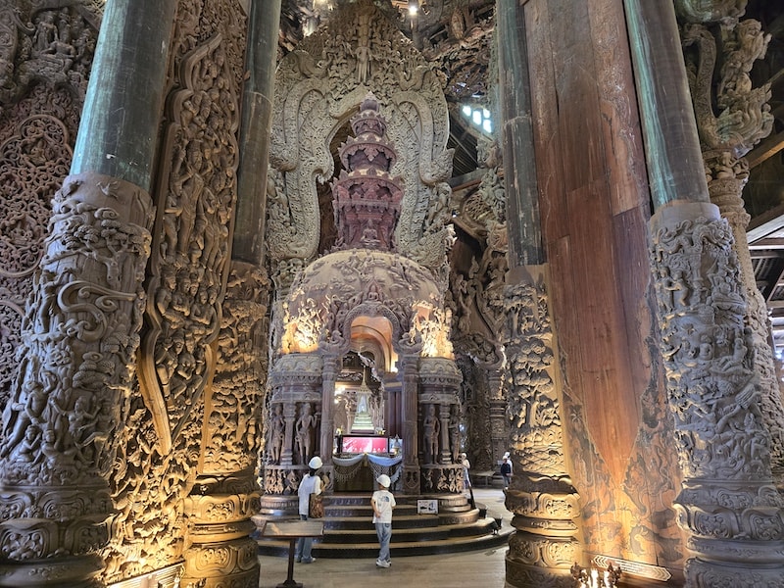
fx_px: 521
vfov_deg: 58.9
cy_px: 294
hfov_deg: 73.9
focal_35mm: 23
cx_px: 392
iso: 1250
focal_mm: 6.3
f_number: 1.7
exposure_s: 1/100
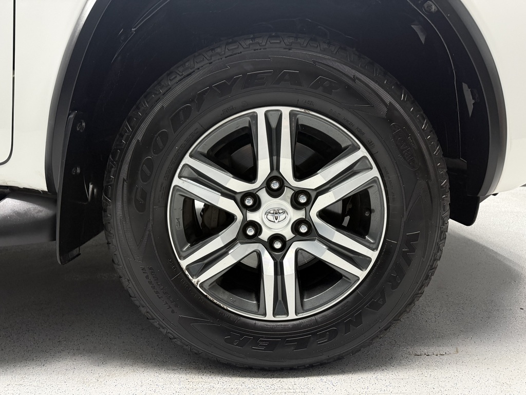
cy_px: 198
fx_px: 365
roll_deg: +0.9
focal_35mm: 24
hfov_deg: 71.6
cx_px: 263
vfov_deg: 56.8
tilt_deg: -11.3
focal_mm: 6.76
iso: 320
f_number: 1.78
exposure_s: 1/50
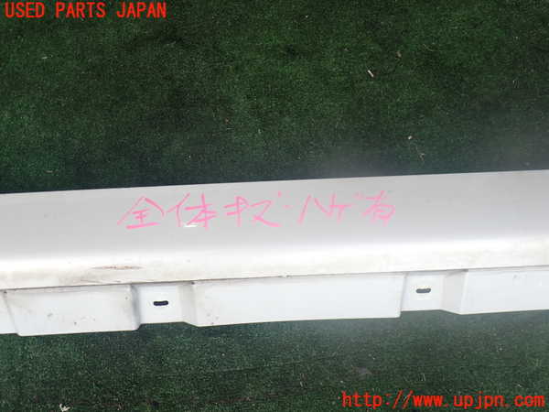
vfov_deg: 46.8
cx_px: 274
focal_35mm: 30
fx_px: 476
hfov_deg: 60.0
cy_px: 206
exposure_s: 1/320
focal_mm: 5.4
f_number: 3.2
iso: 100
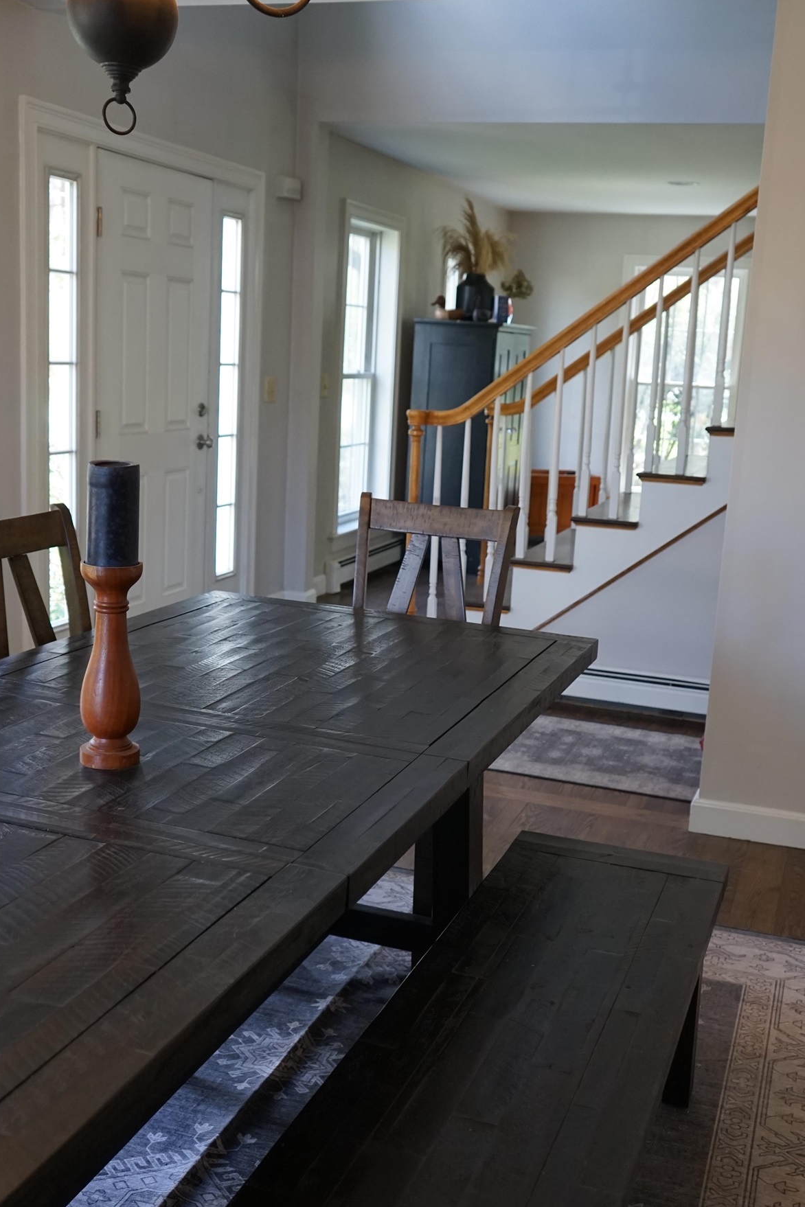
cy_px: 614
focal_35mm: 38
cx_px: 420
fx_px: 1274
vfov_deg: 50.7
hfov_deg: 35.0
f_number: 4
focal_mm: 29
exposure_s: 1/160
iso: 1250
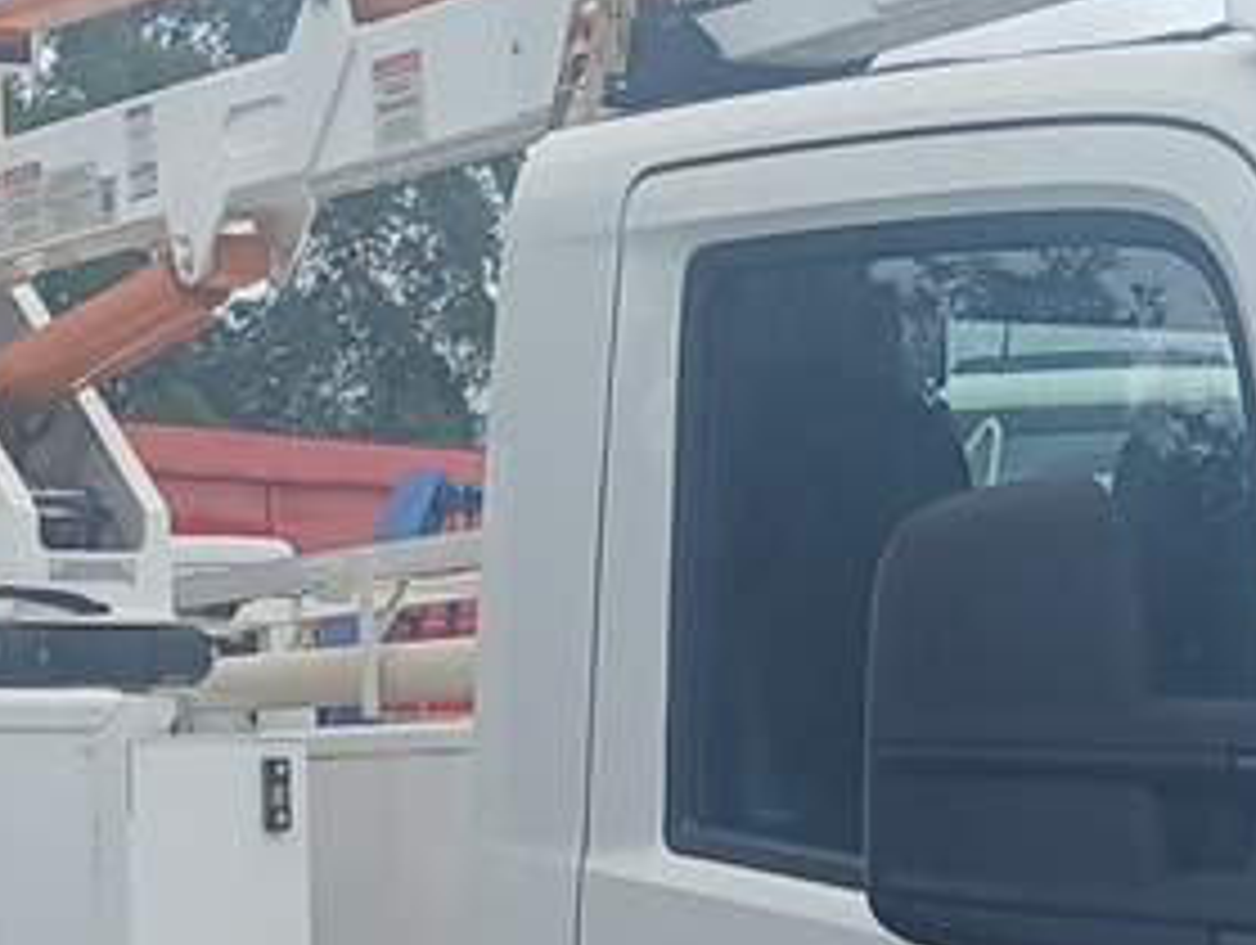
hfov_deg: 14.6
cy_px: 1044
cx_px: 1022
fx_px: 4868
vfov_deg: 10.9
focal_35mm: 134
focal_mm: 3.98
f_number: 1.8
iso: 20
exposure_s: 1/459
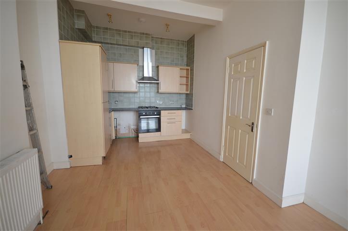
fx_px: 145
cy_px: 116
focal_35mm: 15
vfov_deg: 77.1
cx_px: 174
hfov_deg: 100.5
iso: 400
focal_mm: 10
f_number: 5
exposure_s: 1/100
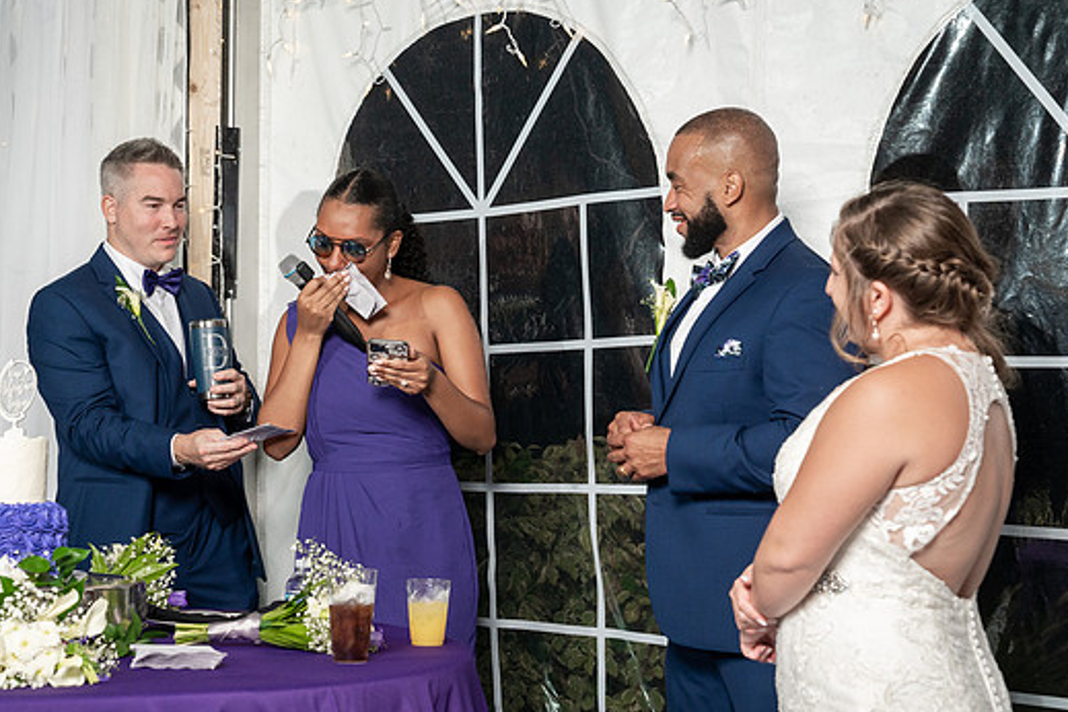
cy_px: 386
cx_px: 487
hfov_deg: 30.9
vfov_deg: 20.9
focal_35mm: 65
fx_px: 1928
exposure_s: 1/200
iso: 1600
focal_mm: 57
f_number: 5.6
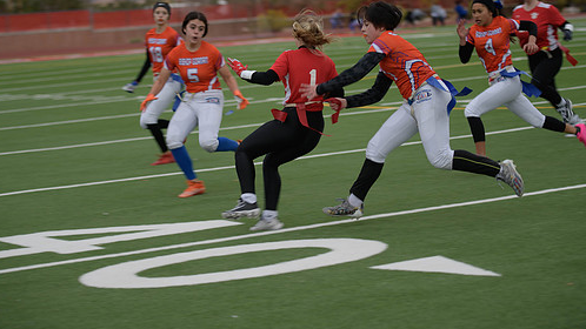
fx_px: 1802
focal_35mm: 116
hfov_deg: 18.5
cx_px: 287
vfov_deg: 10.4
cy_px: 104
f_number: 2.8
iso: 200
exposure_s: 1/200
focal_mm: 95
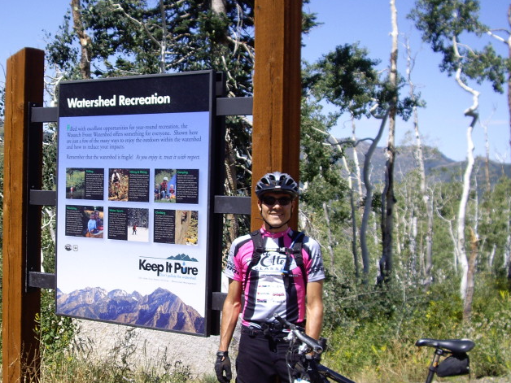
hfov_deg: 30.9
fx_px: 915
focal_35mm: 62
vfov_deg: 23.6
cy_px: 232
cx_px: 154
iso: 64
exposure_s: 1/125
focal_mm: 7.9
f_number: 8
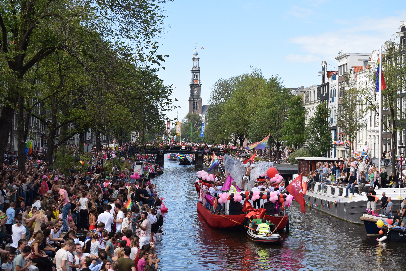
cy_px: 136
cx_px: 203
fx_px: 761
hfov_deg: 29.9
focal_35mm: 68
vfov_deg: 20.2
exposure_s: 1/200
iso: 100
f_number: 8
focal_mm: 45
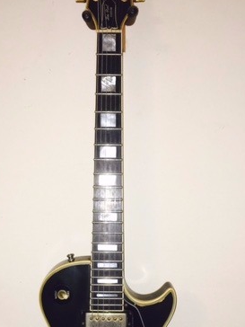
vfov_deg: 37.2
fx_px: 481
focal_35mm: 51
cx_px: 103
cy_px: 212
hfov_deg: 28.5
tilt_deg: -4.9
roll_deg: -1.6
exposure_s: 1/20
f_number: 2.2
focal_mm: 4.15
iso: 40
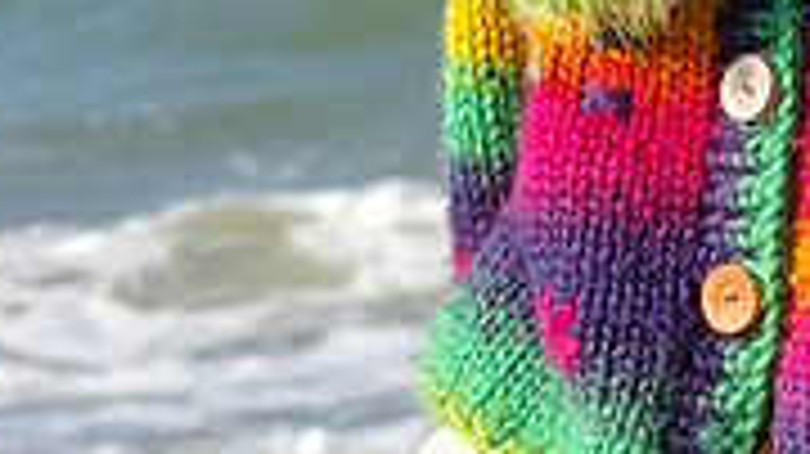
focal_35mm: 390
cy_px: -234
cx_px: 1012
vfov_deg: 3.1
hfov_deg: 5.5
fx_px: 8371
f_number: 6.7
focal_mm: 70
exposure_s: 1/350
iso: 200
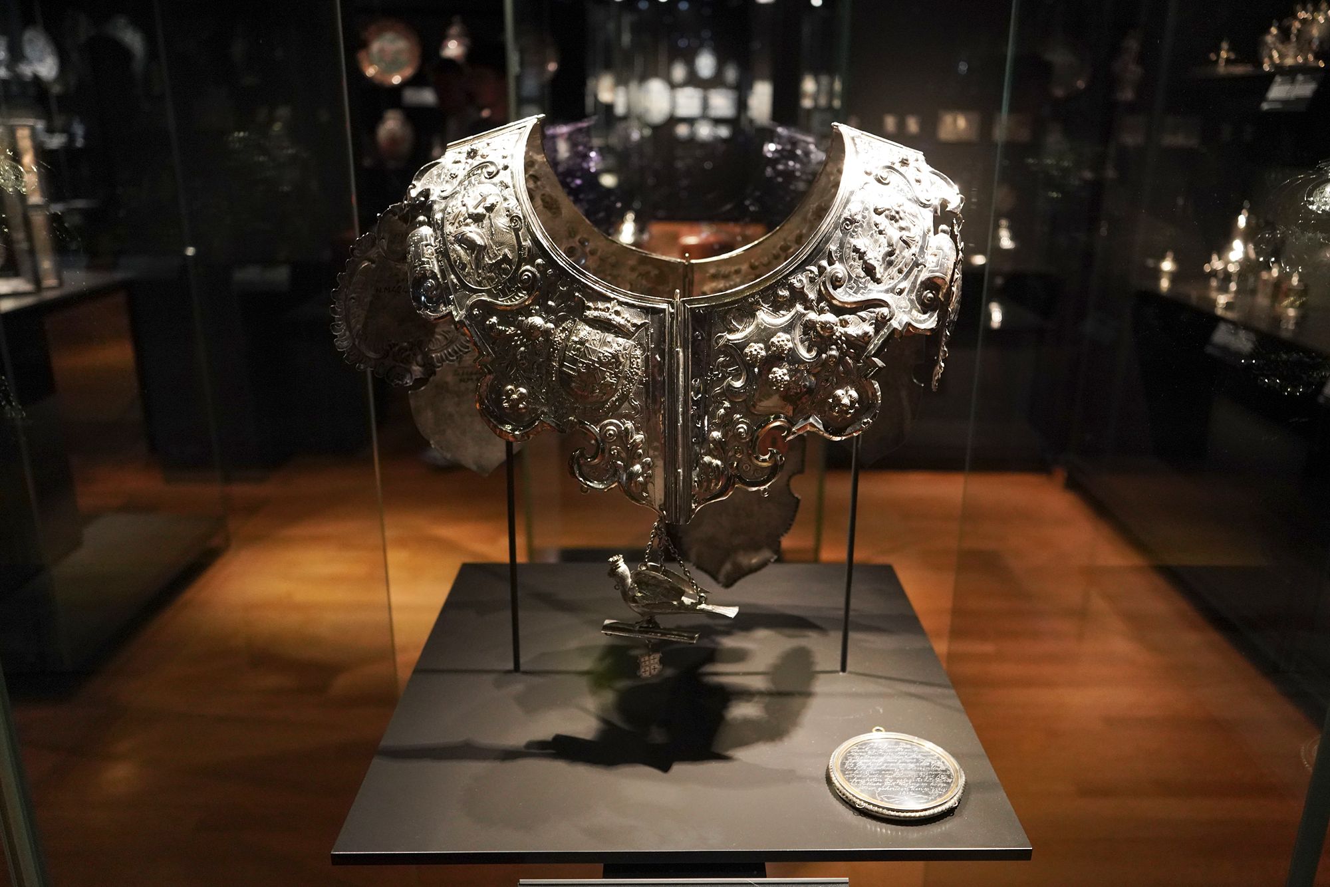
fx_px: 887
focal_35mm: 24
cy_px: 444
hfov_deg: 73.7
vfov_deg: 53.1
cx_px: 665
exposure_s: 1/80
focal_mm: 24
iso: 3200
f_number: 2.8
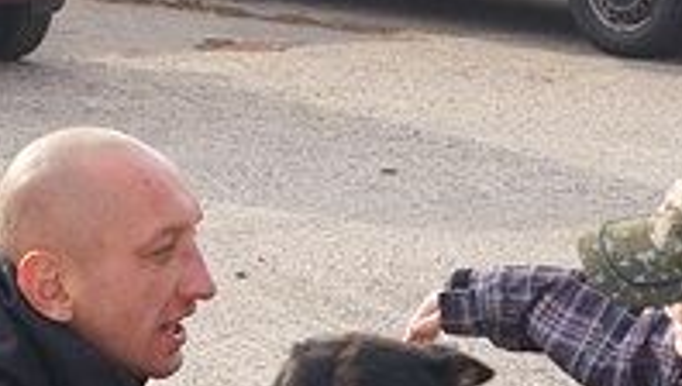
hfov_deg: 14.1
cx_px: 431
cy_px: 376
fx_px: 2752
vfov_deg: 8.0
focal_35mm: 152
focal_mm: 30
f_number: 7.1
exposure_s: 1/160
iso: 100
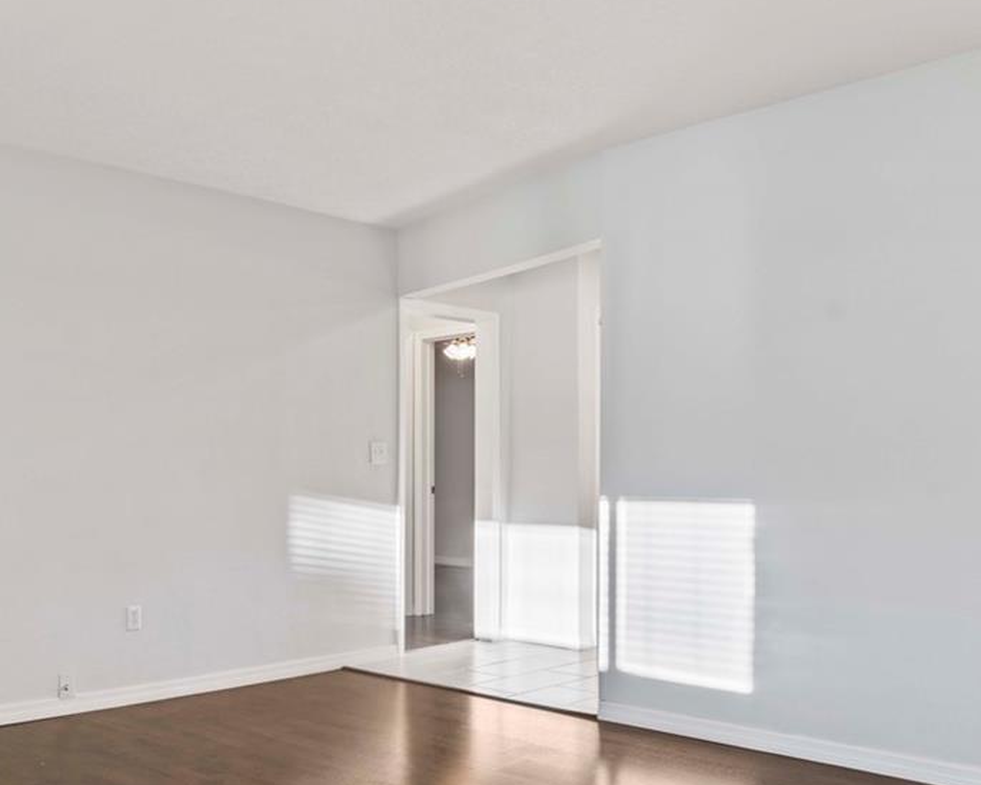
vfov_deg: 42.1
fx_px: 1016
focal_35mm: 35
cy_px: 466
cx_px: 378
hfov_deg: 51.1
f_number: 9
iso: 200
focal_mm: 16
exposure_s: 1/2
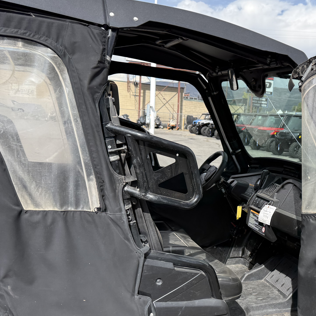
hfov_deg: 38.5
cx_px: 253
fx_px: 434
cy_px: 197
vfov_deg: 39.8
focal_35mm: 42
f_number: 1.78
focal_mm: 6.76
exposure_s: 1/2232
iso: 80
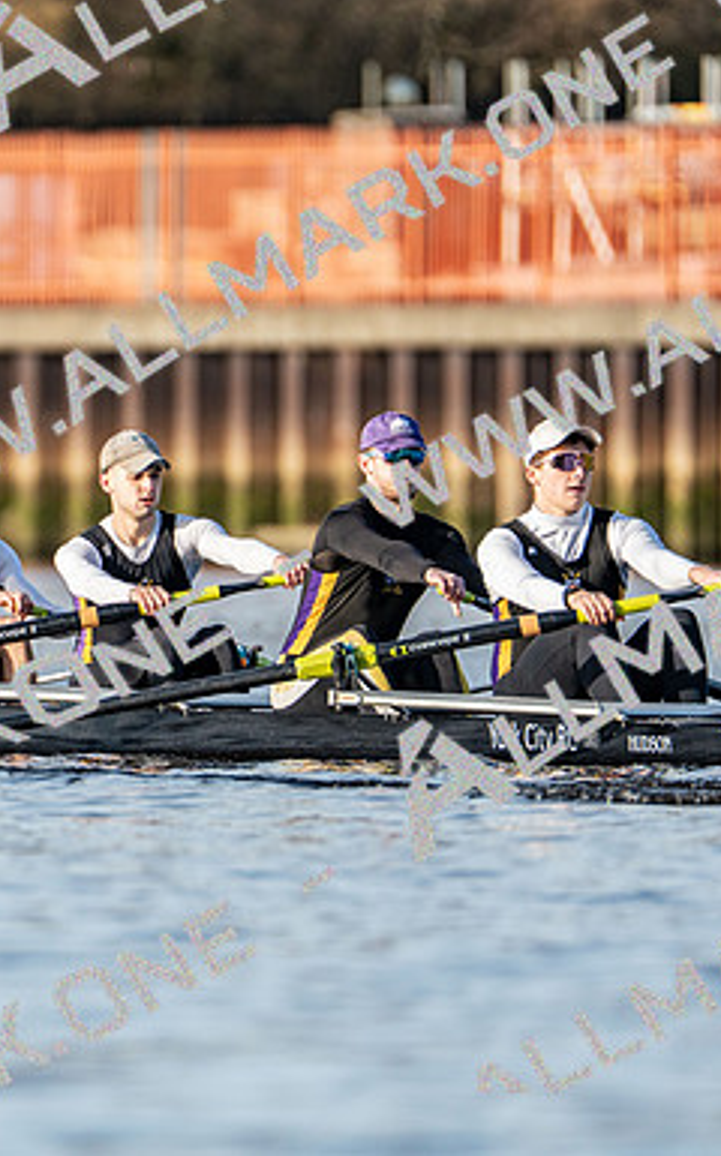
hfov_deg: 1.4
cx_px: 141
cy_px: 578
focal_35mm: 922
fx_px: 29041
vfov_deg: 2.3
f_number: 6.3
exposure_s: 1/2000
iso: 800
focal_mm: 600
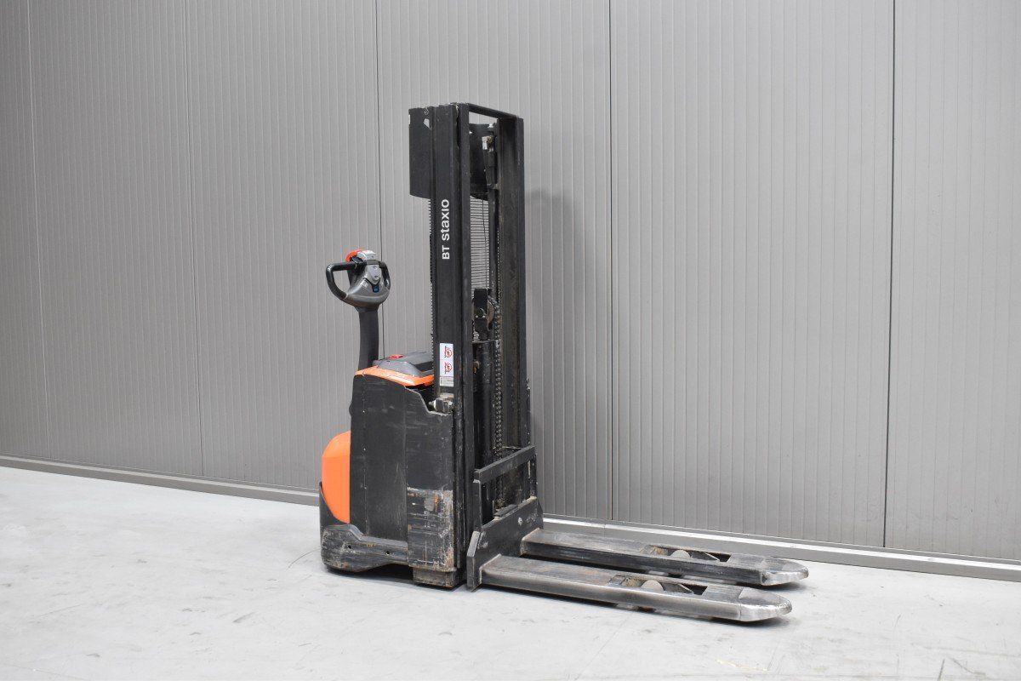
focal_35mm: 36
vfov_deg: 36.9
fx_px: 1021
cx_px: 510
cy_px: 340
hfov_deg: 53.1
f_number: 5
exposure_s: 1/25
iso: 1600
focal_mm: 24
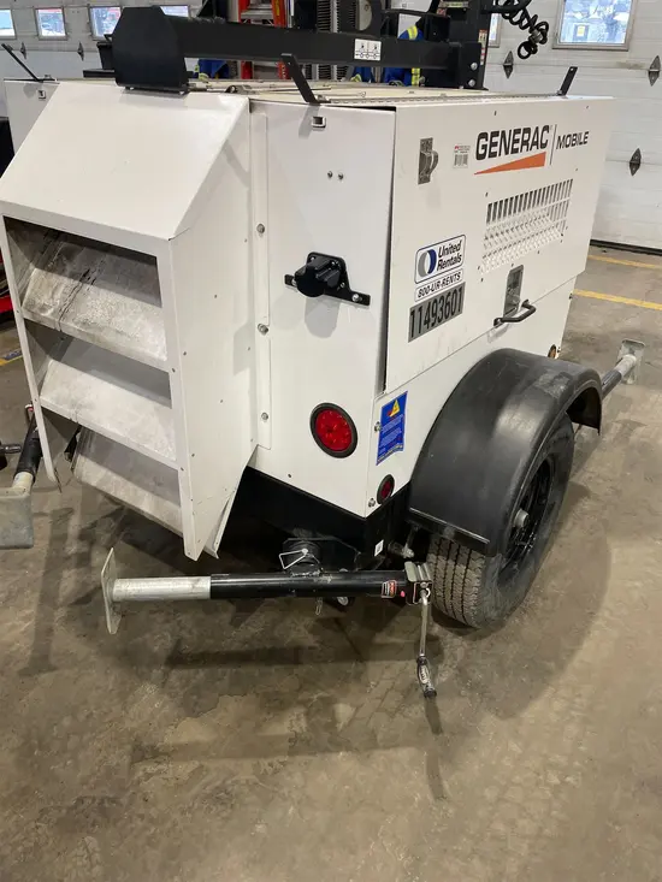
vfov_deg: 67.3
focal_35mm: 26
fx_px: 663
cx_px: 331
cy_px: 441
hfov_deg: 53.1
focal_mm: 4.2
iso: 125
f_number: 1.6
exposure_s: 1/98
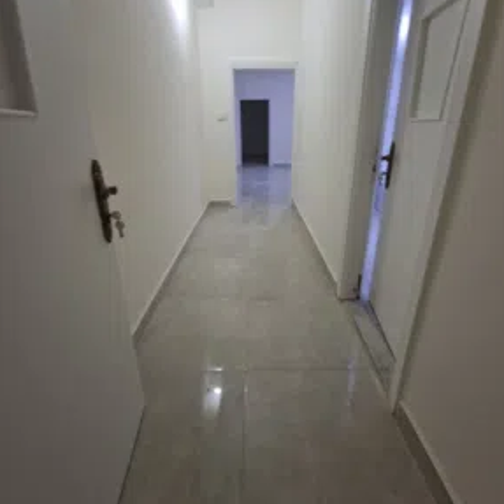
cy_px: 216
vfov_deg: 86.9
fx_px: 264
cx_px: 260
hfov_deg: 87.4
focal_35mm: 16
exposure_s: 1/40
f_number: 2.2
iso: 200
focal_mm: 1.74
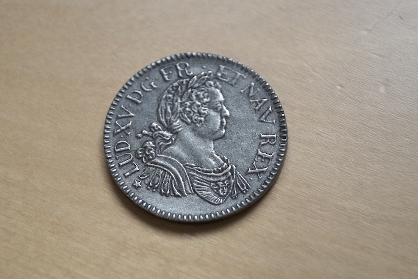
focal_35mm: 87
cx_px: 205
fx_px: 1004
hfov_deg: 23.5
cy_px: 136
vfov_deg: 15.8
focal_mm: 55
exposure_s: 1/100
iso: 1000
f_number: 5.6
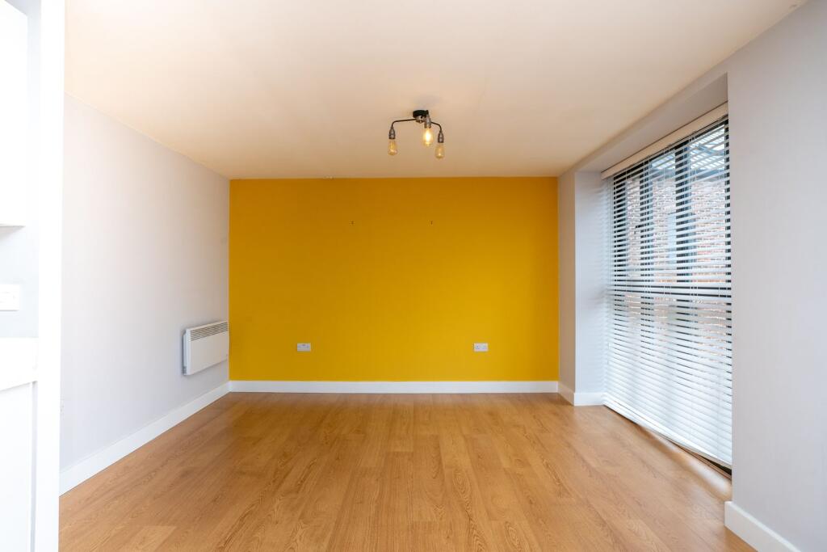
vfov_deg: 63.0
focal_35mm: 20
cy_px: 276
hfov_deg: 85.2
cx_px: 414
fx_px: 450
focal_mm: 19
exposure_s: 1/60
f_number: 10
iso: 250
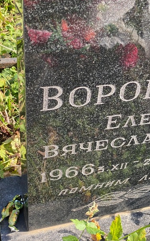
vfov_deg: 27.9
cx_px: 147
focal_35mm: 74
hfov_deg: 17.2
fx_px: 484
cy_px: 120
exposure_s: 1/214
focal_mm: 6
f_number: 2
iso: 20
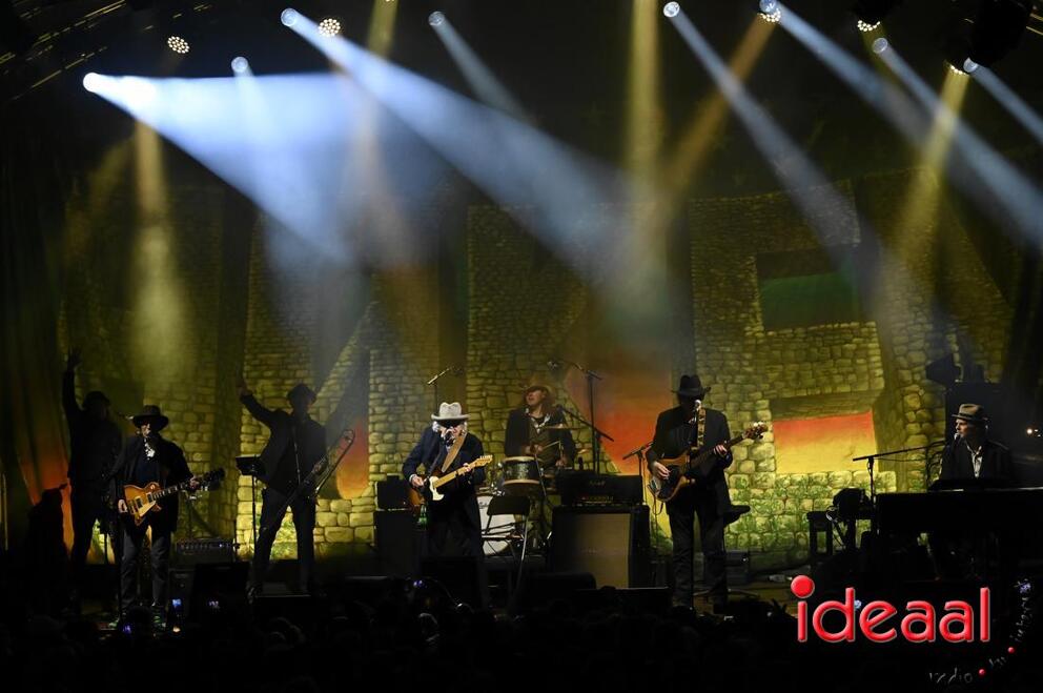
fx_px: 5064
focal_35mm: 175
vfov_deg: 7.8
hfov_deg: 11.8
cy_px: 346
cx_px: 522
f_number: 9
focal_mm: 175
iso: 8000
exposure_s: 1/320
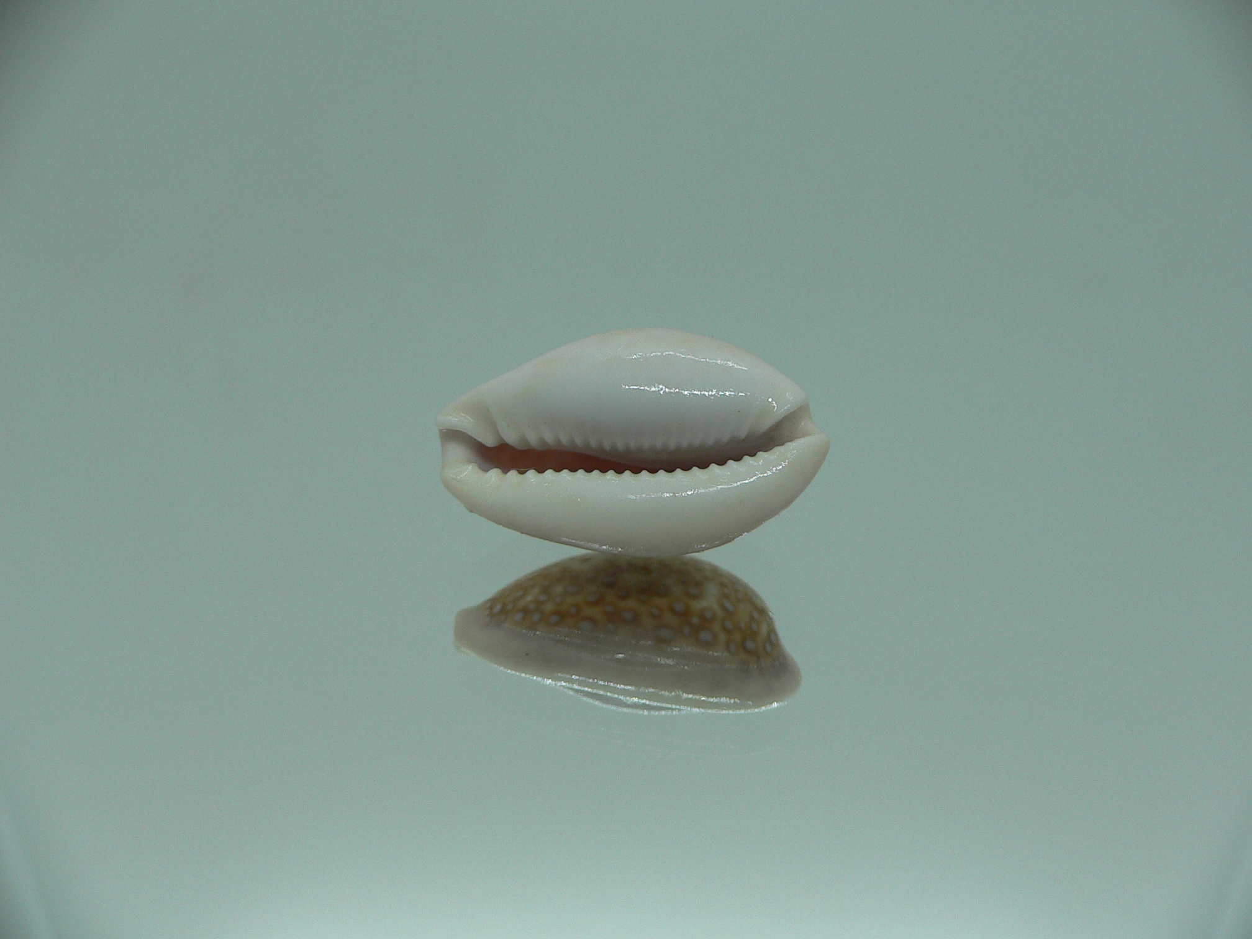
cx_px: 626
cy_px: 470
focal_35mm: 35
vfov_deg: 40.7
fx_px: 1266
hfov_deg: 52.6
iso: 80
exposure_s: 1/60
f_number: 2.8
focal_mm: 4.6
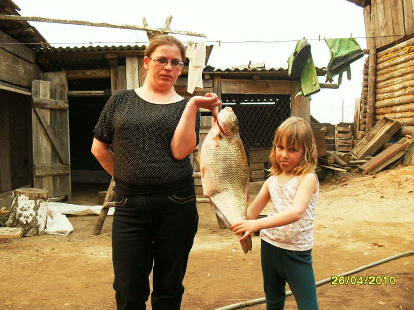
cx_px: 207
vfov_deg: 37.7
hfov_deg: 49.0
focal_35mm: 38
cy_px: 155
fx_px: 454
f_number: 2.8
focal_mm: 6.3
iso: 80
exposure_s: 1/250
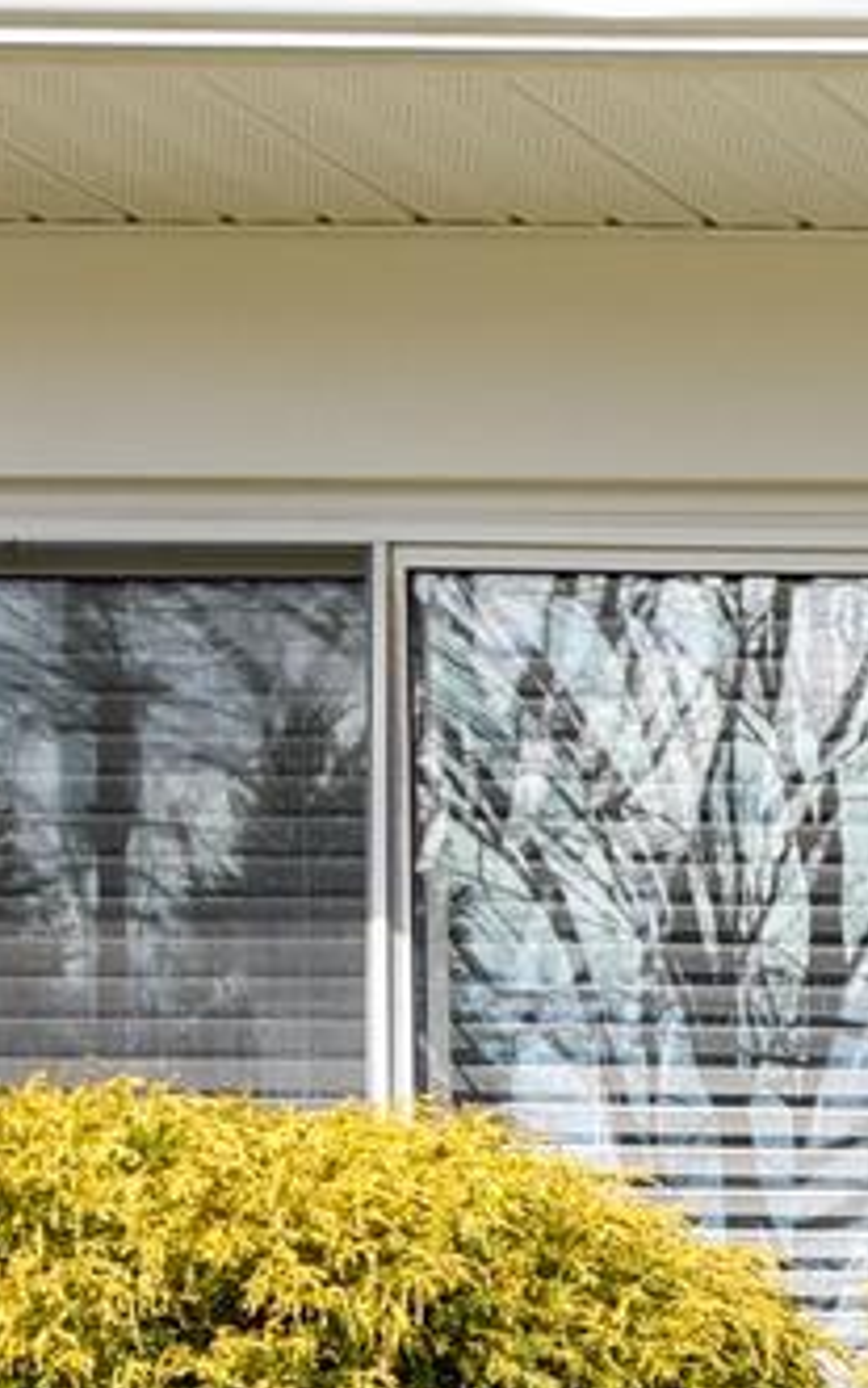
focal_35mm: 189
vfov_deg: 10.6
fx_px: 7150
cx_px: 3904
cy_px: 2197
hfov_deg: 5.6
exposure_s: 1/160
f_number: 6.3
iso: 100
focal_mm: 30
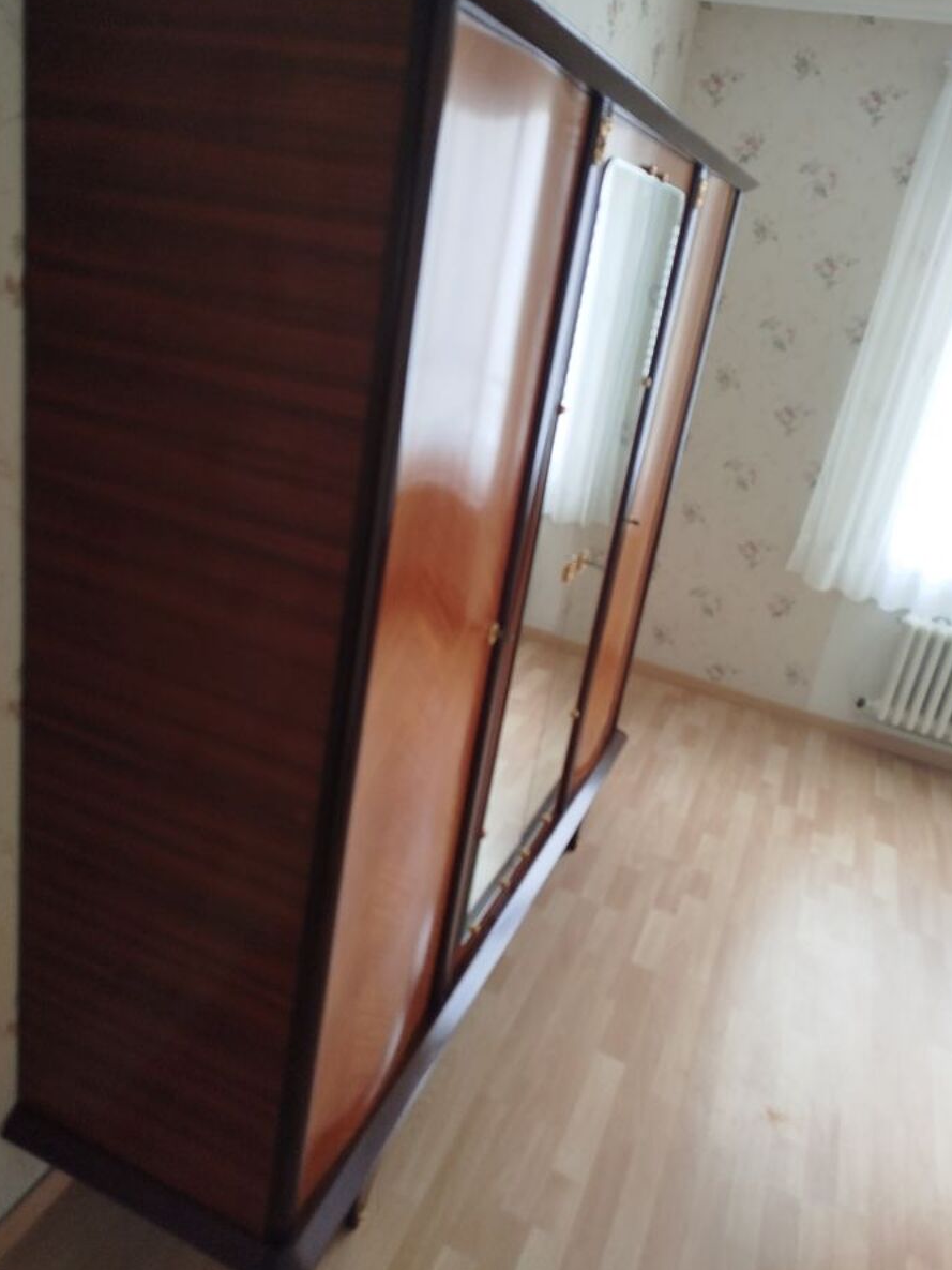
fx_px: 990
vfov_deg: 65.2
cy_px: 582
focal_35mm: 27
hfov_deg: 51.4
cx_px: 473
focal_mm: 5.31
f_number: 1.7
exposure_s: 1/33
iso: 125
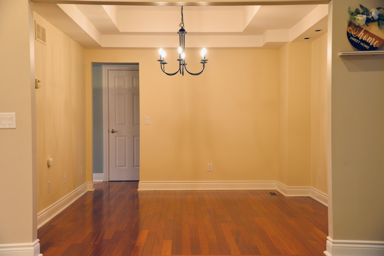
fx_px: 512
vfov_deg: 28.1
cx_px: 192
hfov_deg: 41.1
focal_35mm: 48
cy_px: 128
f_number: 4.2
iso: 800
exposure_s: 1/40
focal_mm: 48
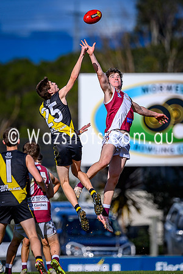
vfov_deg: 2.4
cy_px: 117
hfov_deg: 1.6
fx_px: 6619
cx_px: 74
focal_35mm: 868
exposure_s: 1/2000
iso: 100
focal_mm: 500
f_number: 4
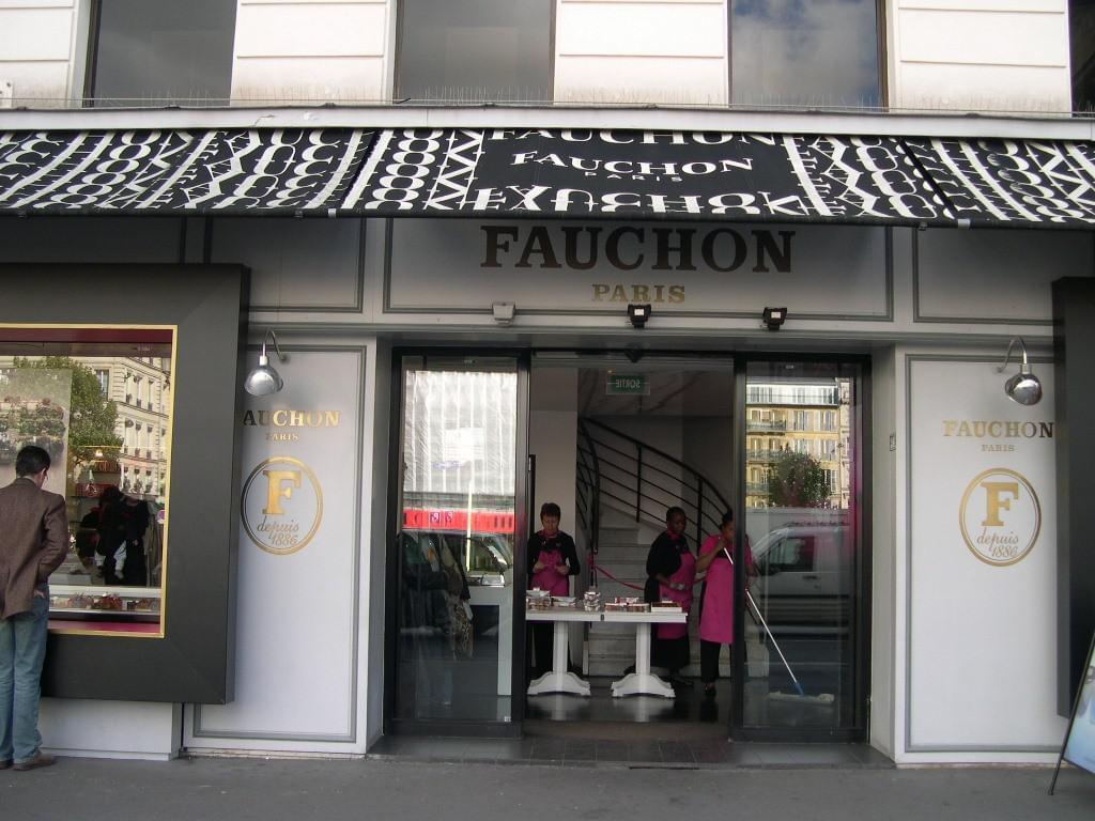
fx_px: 1202
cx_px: 548
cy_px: 410
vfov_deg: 37.7
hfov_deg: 49.0
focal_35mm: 38
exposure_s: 1/188
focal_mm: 8
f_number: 2.8
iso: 100
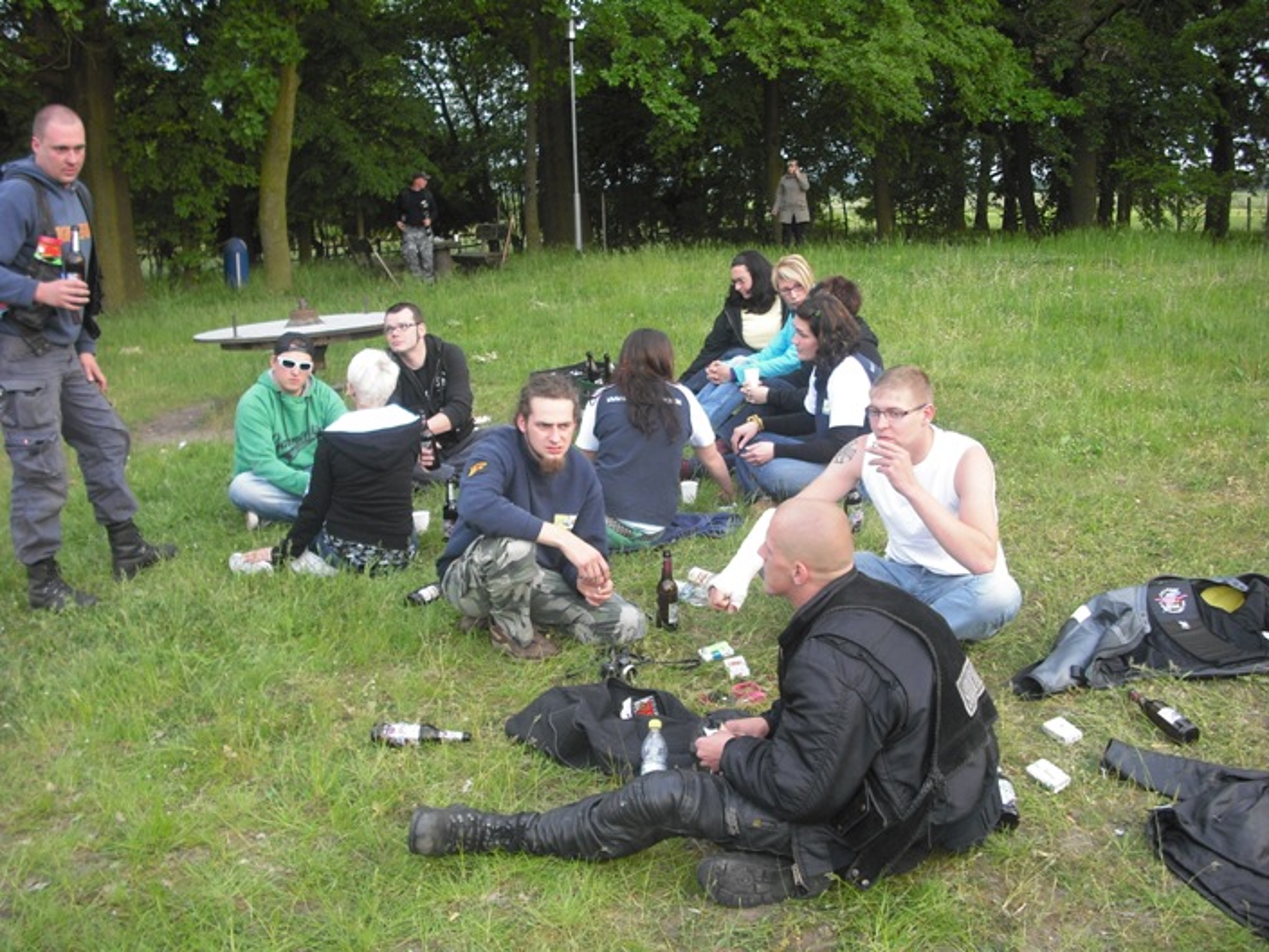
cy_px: 476
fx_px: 1393
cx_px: 634
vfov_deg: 37.7
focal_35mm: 38
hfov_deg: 49.0
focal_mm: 6.2
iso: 100
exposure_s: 1/80
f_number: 2.8
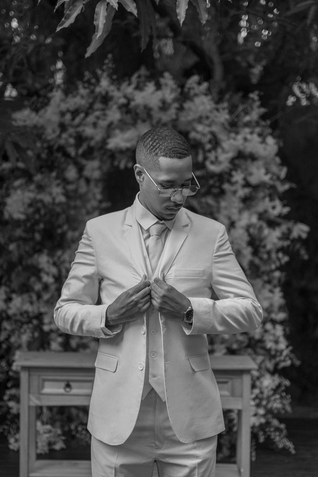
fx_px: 702
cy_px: 236
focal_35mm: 53
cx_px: 157
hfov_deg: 25.5
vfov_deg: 37.5
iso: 640
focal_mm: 35
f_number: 1.4
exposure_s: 1/2000
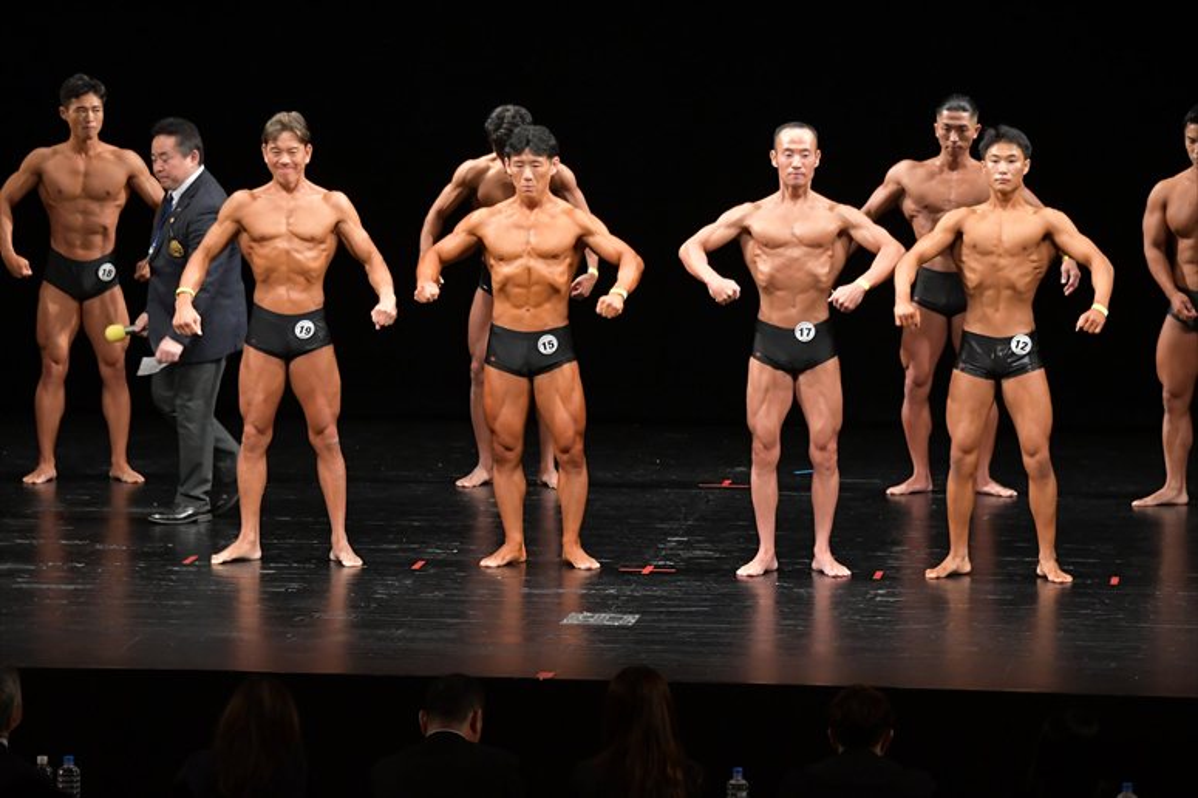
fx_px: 6087
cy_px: 399
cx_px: 599
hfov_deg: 11.2
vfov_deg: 7.5
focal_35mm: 183
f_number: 5.6
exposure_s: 1/400
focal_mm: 122
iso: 3200
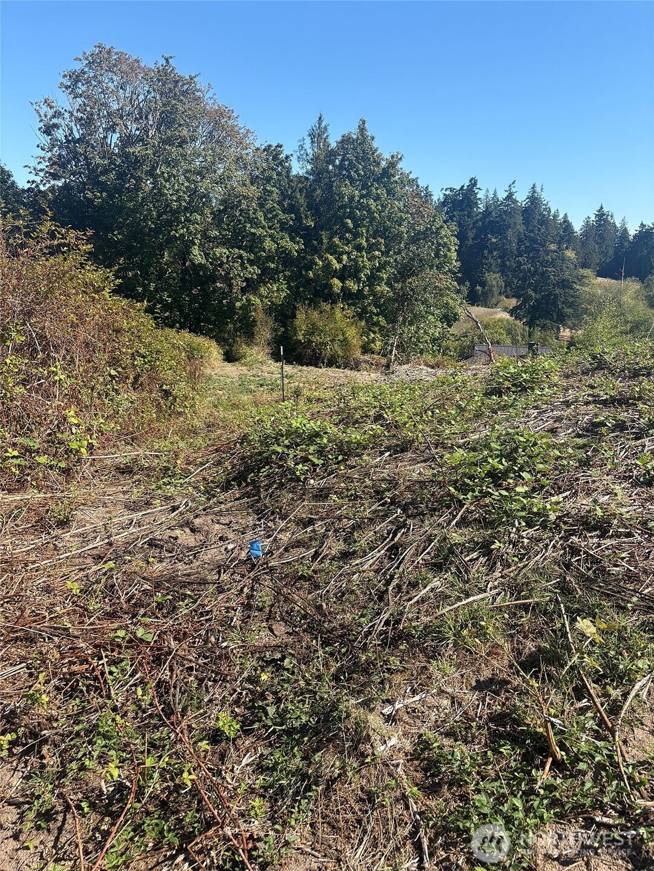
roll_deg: -0.4
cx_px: 327
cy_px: 436
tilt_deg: -13.9
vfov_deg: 67.3
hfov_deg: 53.1
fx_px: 655
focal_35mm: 26
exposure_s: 1/1451
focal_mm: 5.96
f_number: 1.6
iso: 50
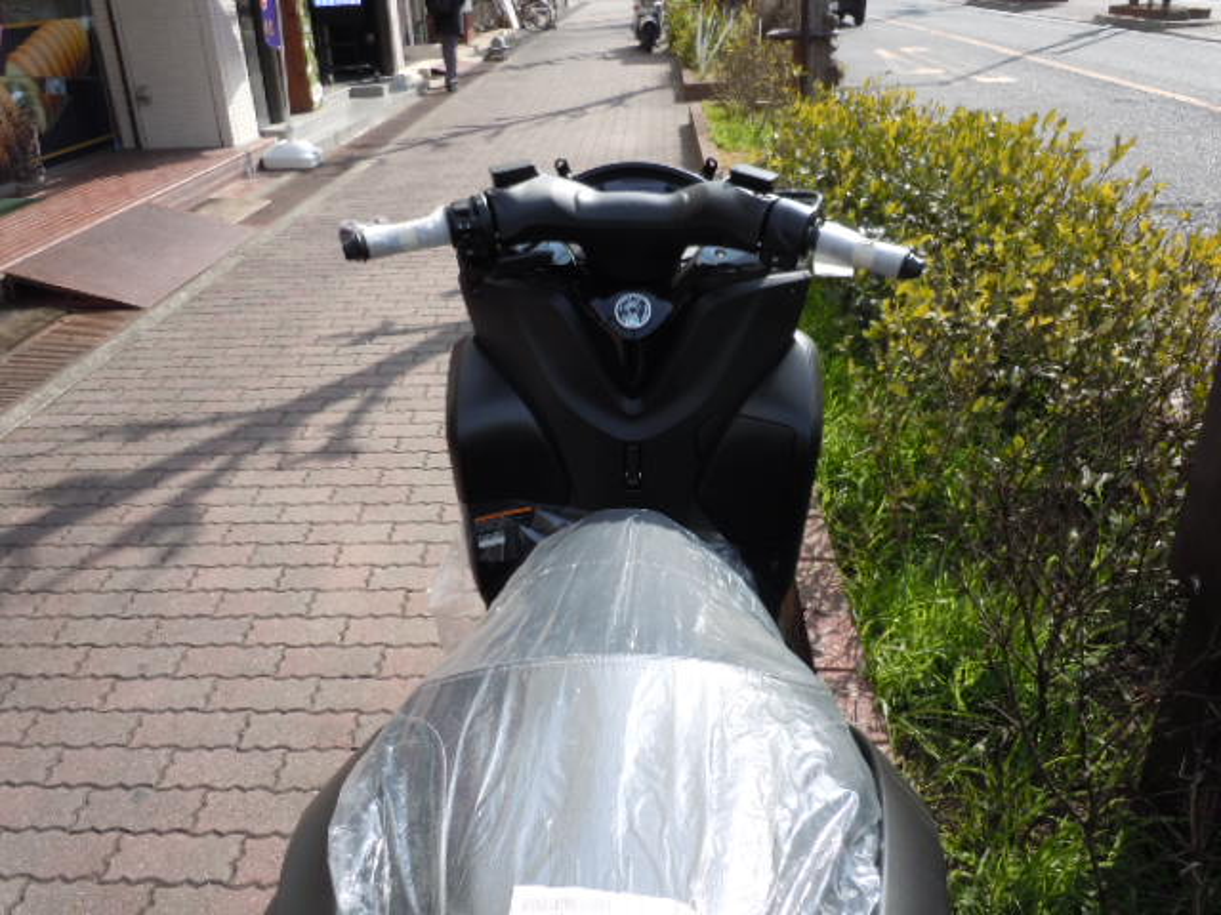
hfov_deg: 63.4
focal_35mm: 28
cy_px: 458
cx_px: 610
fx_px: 988
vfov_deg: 49.7
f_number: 3.7
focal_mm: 5
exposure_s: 1/400
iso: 100
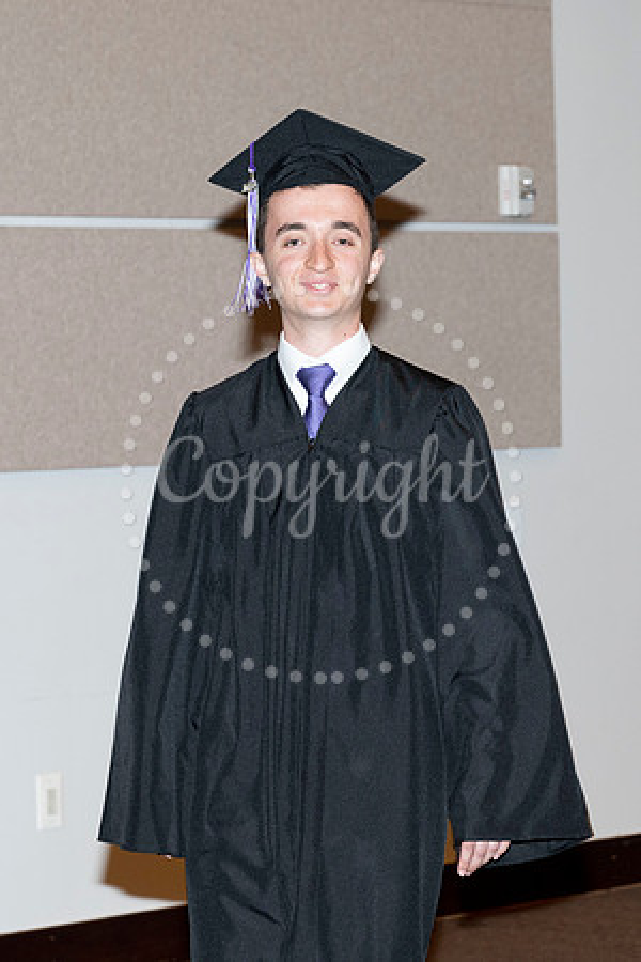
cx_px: 390
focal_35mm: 150
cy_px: 450
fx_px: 4009
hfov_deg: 9.1
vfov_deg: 13.7
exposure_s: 1/80
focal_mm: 94
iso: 800
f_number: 5.6
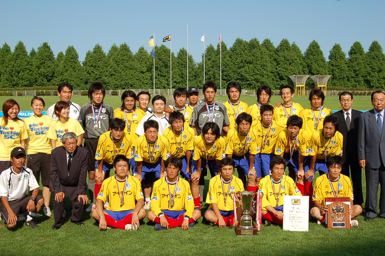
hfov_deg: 46.4
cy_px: 128
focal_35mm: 42
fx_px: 449
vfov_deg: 31.8
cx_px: 192
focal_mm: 28
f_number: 11
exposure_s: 1/400
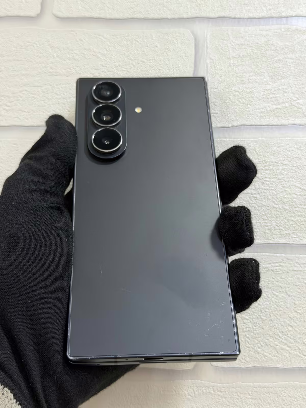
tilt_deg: +9.1
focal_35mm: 48
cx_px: 153
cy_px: 204
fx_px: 566
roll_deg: +0.2
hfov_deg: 30.3
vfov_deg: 39.7
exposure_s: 1/50
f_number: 1.78
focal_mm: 6.76
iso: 64
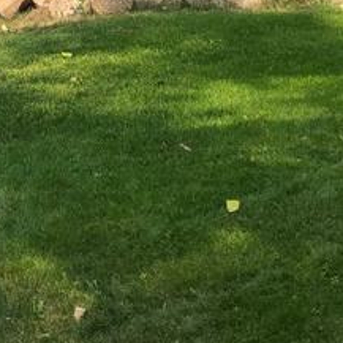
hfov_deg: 14.7
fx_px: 1312
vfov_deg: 13.7
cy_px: -213
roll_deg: -0.3
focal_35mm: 117
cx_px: 32
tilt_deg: +3.2
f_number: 1.8
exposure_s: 1/1200
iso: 20
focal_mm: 4
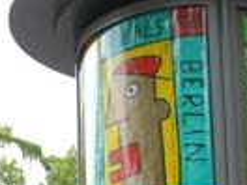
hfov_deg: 14.1
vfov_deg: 10.9
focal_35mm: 130
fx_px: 928
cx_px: -133
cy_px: 284
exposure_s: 1/160
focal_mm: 6.2
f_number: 2.7
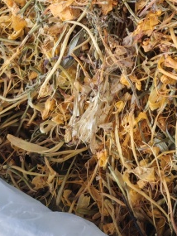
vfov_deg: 17.1
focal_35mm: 101
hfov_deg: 13.7
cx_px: 274
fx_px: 688
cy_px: -145
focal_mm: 5.52
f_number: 1.95
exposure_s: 1/50
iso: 400
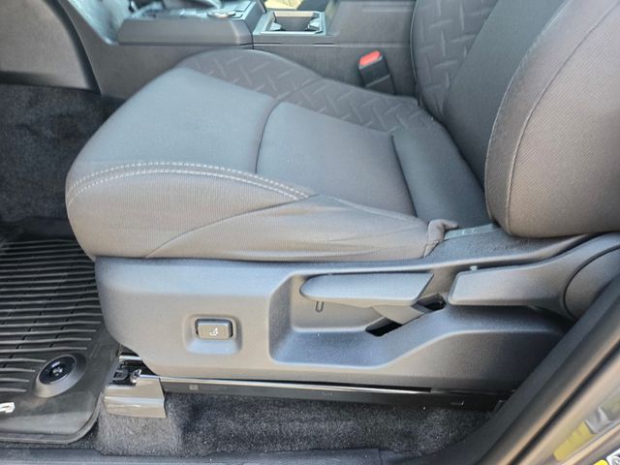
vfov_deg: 58.9
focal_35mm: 23
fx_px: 412
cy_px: 232
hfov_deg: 73.9
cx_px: 310
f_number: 1.8
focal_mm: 5.4
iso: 200
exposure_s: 1/120
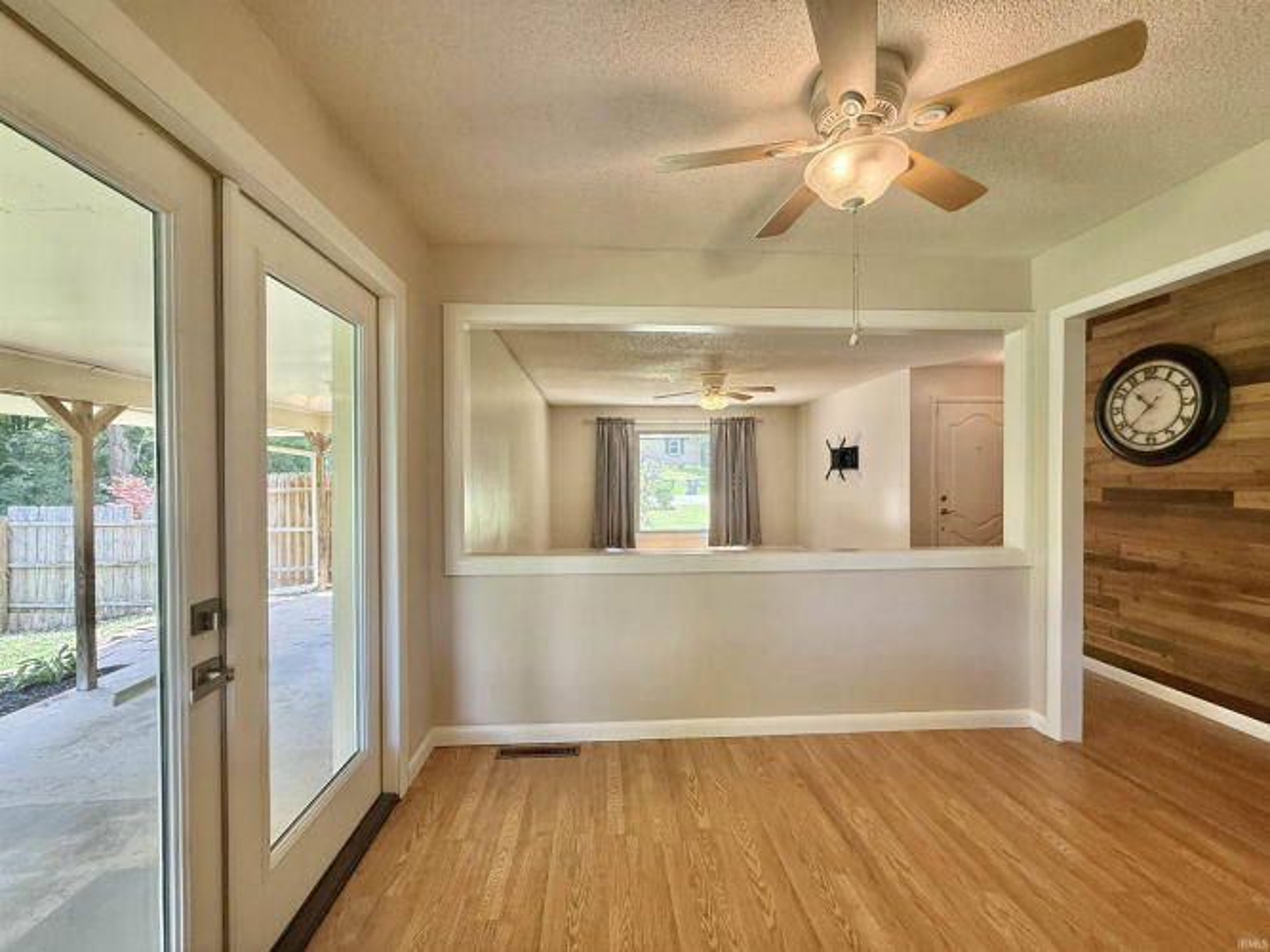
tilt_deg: -0.4
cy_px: 476
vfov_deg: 85.7
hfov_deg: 102.1
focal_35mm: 14
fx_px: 514
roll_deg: +0.1
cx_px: 635
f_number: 2.2
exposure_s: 1/120
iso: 160
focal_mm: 2.22
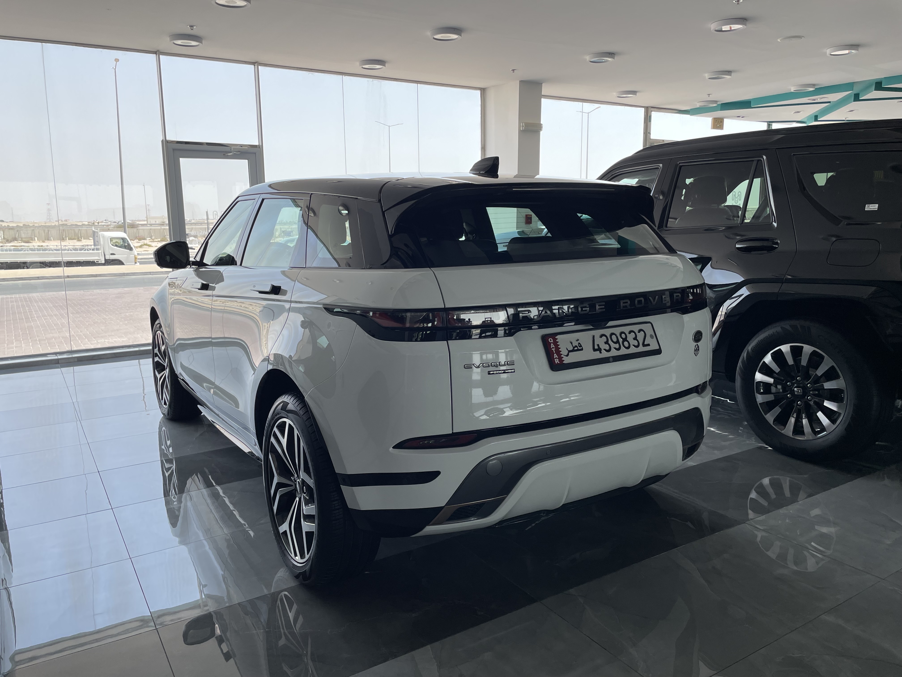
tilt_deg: -9.9
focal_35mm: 26
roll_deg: +0.4
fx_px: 677
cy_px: 338
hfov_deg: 67.3
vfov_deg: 53.1
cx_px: 451
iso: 32
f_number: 1.6
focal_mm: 4.2
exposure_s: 1/979
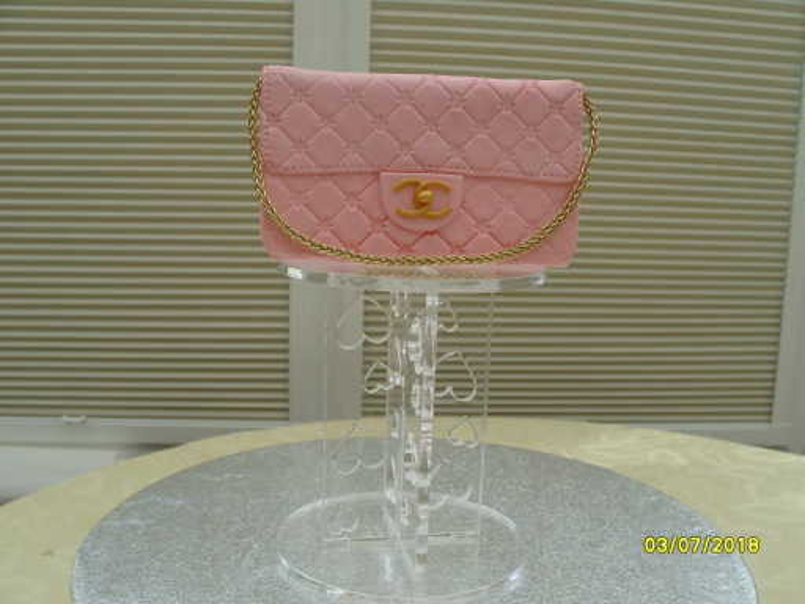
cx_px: 402
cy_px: 302
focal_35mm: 35
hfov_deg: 52.6
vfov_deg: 40.7
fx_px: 814
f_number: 5.3
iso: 80
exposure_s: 1/250
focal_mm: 7.8
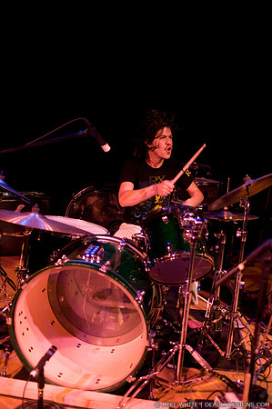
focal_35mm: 45
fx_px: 511
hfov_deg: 29.8
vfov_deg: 43.6
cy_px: 204
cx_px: 136
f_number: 1.8
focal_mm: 30
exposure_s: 1/250
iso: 1000
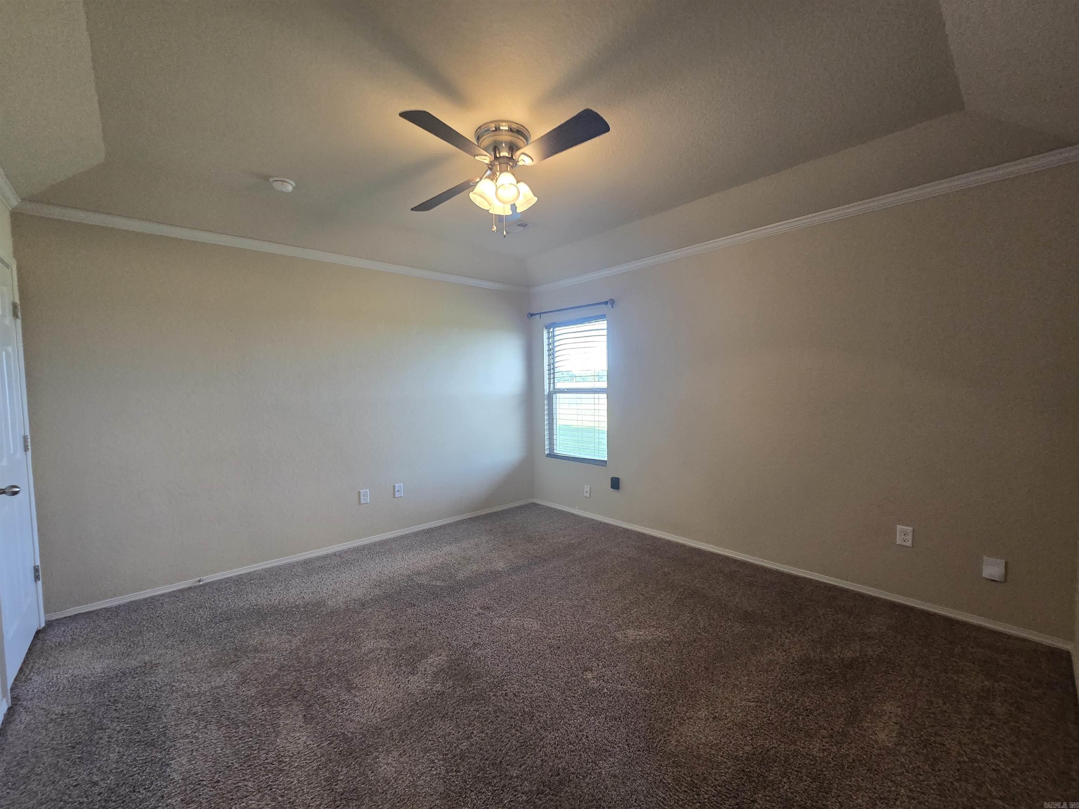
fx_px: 405
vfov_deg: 89.9
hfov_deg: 106.2
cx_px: 540
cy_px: 404
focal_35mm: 13
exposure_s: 1/60
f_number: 2.2
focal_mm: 2.2
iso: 200
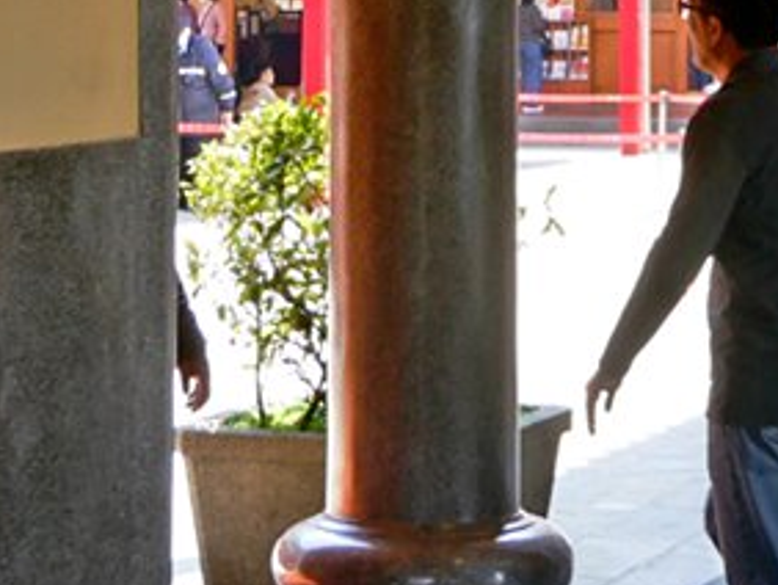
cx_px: 555
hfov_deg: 12.6
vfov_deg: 9.2
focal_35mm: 156
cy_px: -349
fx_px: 3509
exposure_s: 1/125
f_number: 4.6
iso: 200
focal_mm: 22
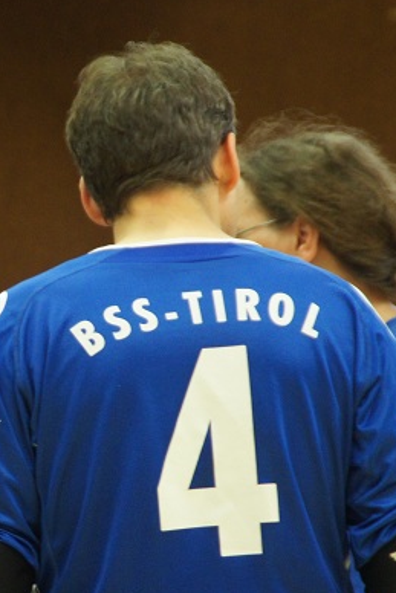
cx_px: -2
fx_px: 10187
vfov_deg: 3.3
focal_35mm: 618
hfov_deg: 2.2
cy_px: 361
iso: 1600
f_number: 6.3
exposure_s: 1/20
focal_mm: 200
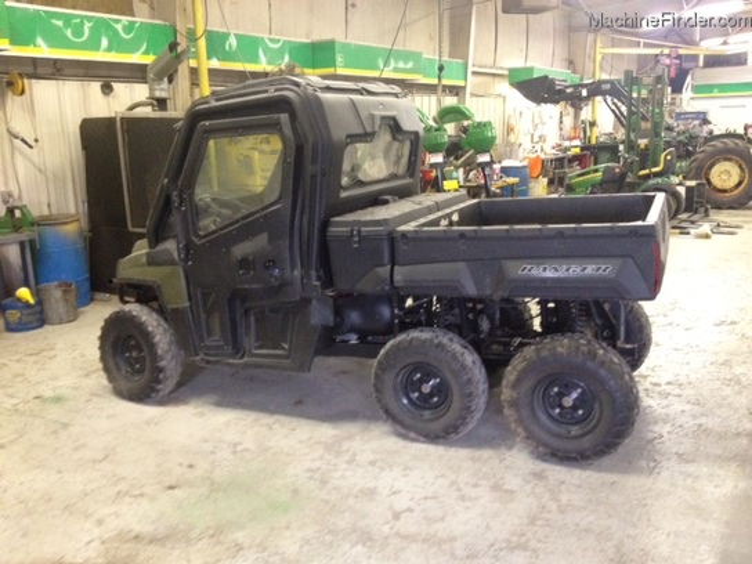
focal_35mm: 35
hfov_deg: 52.6
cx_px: 376
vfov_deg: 40.7
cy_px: 282
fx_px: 760
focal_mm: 4.28
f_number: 2.4
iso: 400
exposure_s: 1/17
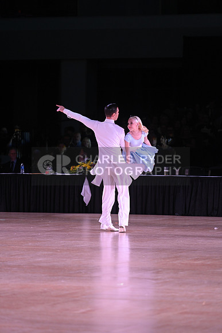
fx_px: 1710
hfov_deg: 7.4
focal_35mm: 185
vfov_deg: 11.1
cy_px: 166
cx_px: 111
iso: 1600
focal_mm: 185
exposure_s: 1/200
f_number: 4
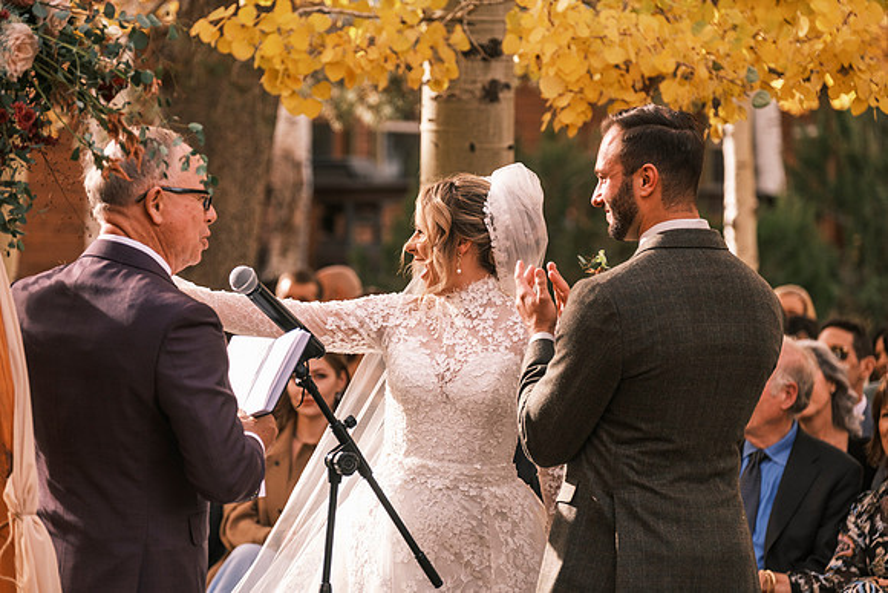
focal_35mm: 159
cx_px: 444
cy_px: 296
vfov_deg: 8.6
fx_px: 3923
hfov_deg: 12.9
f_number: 3.2
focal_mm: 106
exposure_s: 1/500
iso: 400
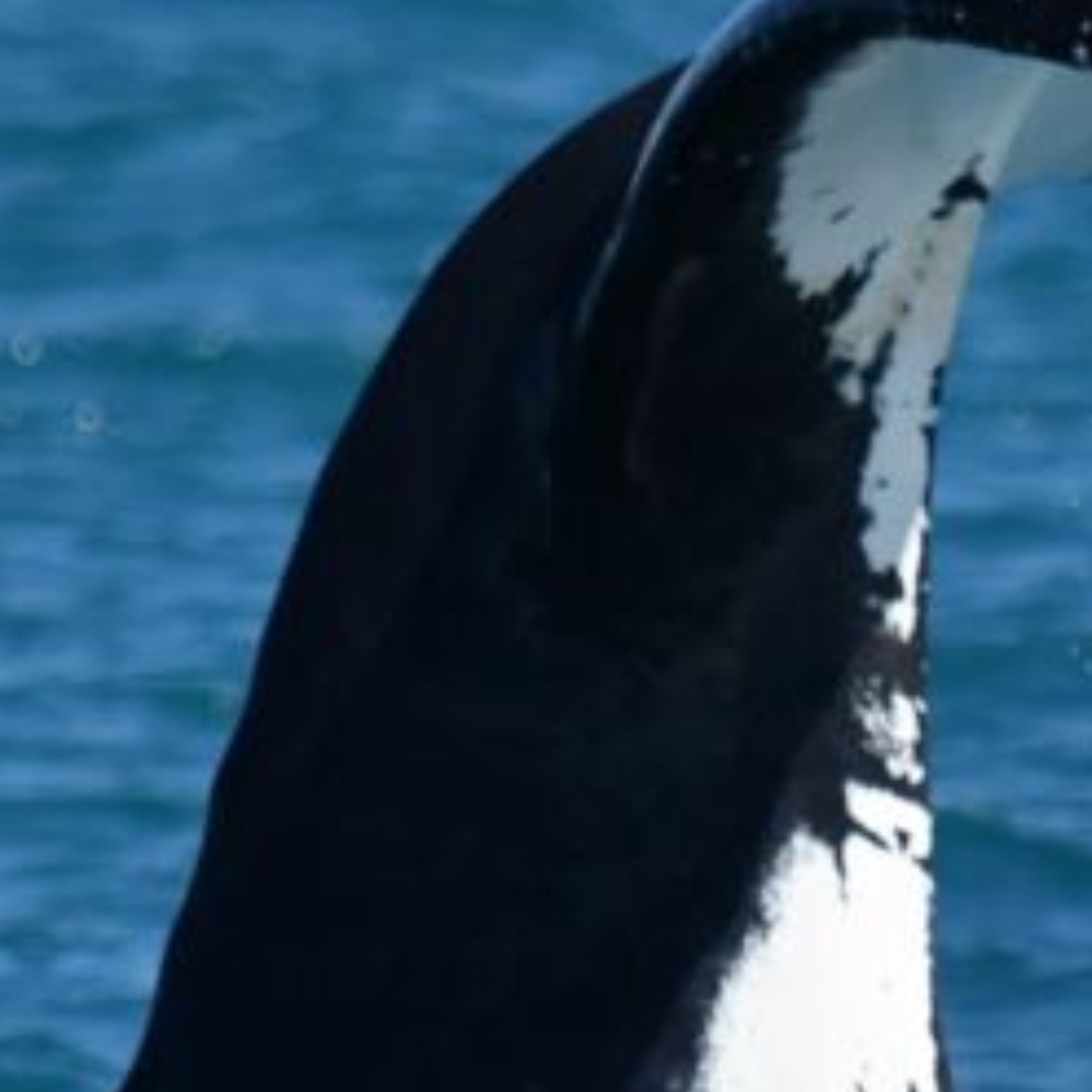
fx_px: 58639
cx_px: 832
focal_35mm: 1643
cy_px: 553
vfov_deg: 1.1
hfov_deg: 1.1
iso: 1000
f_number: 6.3
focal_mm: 600
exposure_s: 1/8000
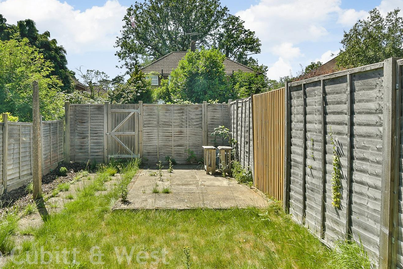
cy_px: 128
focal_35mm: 29
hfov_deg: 63.2
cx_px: 166
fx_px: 325
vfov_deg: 45.0
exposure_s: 1/100
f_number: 8
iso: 160
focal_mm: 14
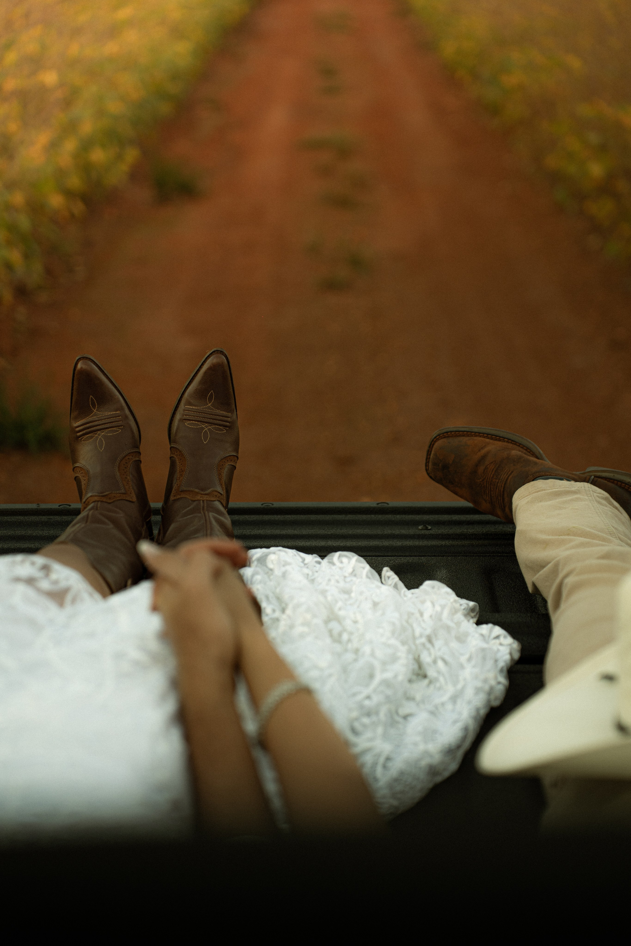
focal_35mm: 75
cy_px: 473
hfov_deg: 18.2
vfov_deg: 27.0
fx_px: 1972
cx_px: 316
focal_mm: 75
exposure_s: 1/50
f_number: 2.8
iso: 125
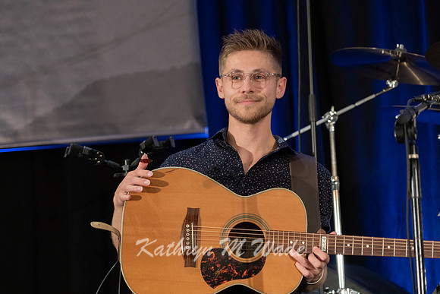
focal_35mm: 172
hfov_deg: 11.9
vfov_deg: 8.0
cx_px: 220
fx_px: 2103
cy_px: 147
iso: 5000
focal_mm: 172
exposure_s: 1/160
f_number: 6.3
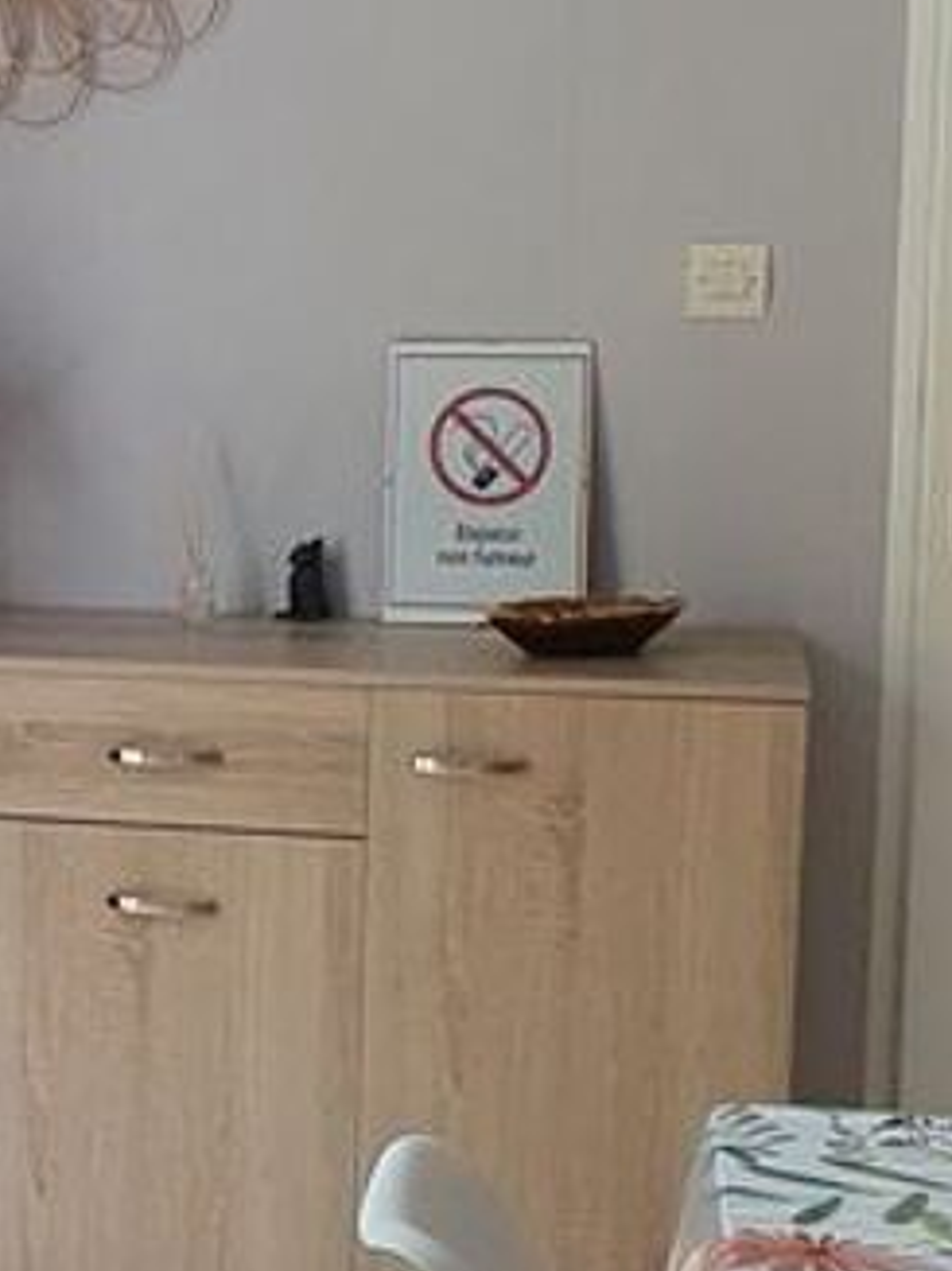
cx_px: -983
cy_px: 597
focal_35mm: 106
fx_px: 3889
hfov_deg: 12.3
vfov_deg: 18.6
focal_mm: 4.32
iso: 100
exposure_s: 1/100
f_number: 2.4
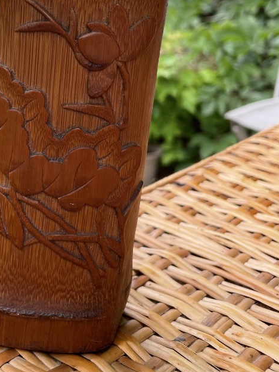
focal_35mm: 50
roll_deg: -0.8
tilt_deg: -15.7
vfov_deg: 37.7
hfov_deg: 28.7
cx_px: 75
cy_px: 122
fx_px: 537
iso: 32
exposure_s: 1/485
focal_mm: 4.2
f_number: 1.6
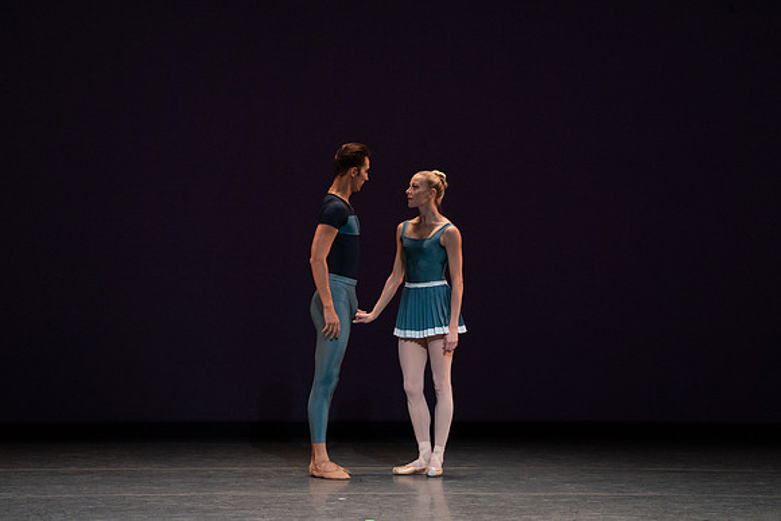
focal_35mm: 355
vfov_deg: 3.9
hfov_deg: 5.8
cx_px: 390
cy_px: 260
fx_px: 7703
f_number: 8
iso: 5000
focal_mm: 355
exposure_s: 1/400
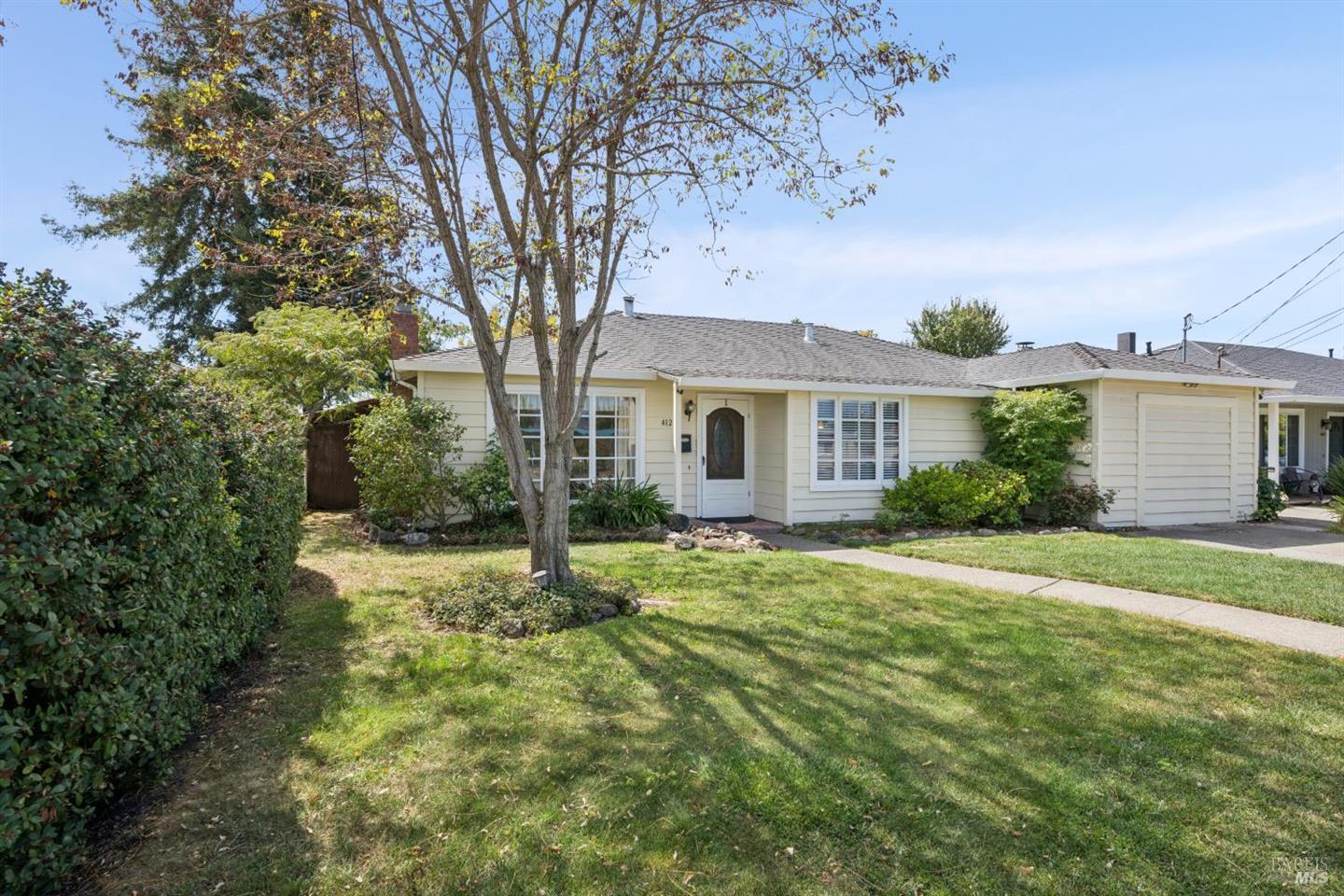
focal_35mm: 18
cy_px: 448
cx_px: 672
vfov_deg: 68.9
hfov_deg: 91.6
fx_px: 653
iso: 250
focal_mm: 17.5
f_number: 9
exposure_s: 1/250
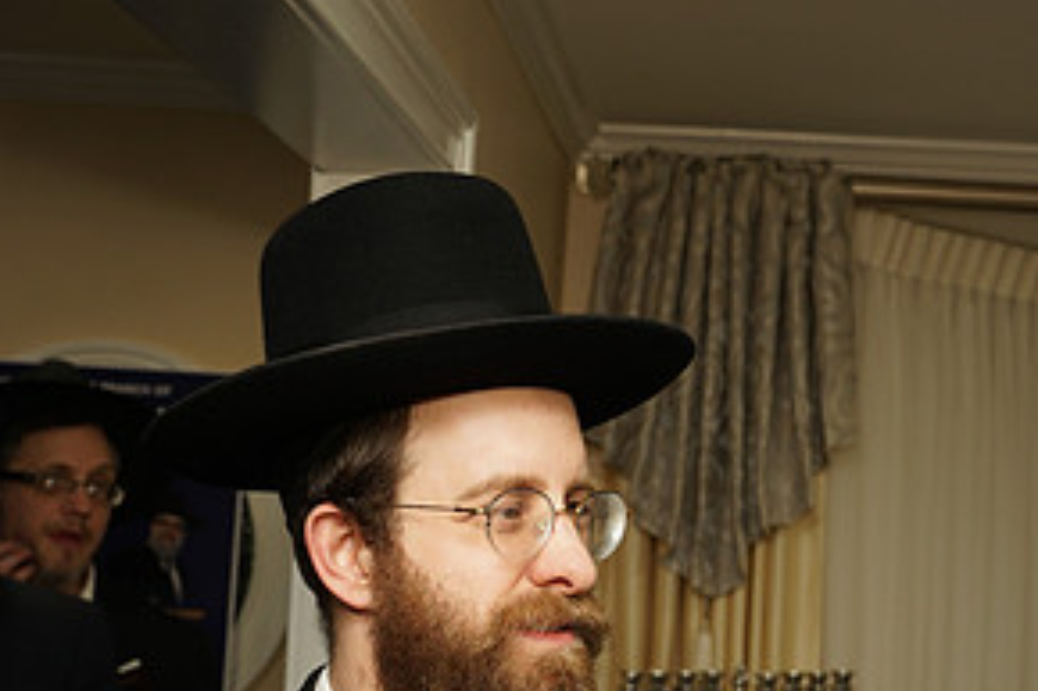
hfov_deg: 32.2
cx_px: 659
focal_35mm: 62
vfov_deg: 21.6
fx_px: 1787
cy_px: 542
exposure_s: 1/80
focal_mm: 31
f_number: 5.6
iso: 320
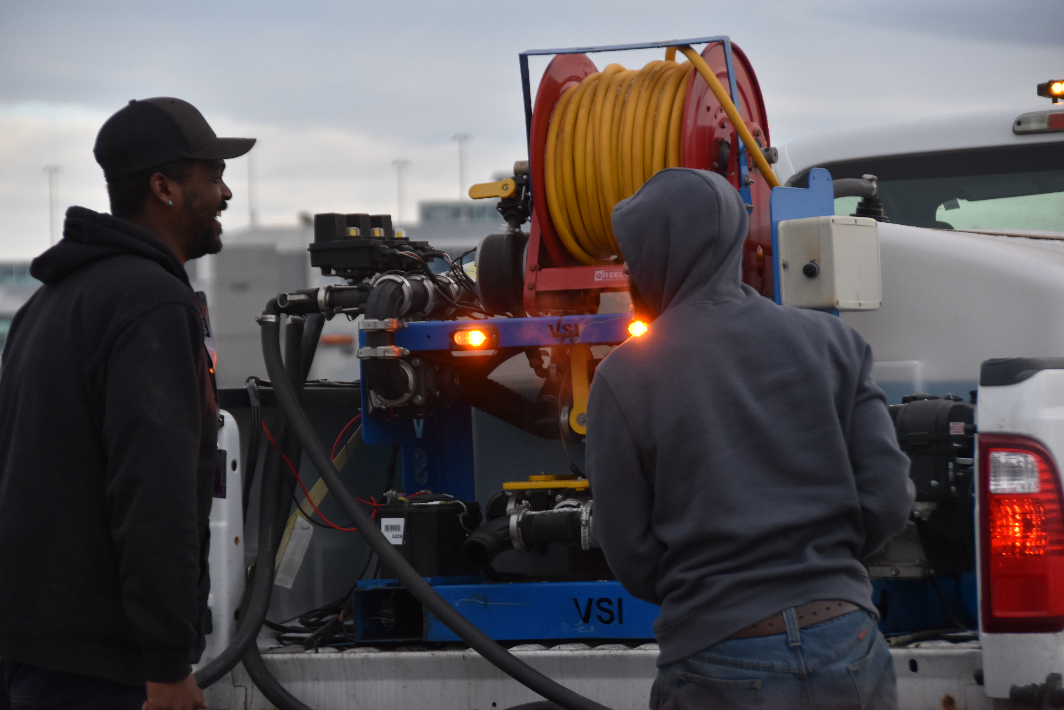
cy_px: 355
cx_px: 532
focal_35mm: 168
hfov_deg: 12.2
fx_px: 4965
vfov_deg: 8.2
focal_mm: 112
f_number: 5.3
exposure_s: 1/800
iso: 800
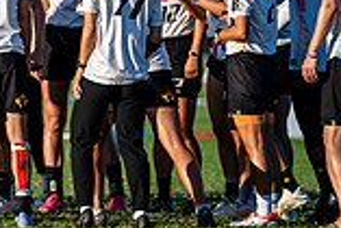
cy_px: 40
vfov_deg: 1.8
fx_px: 7338
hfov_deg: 2.7
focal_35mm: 774
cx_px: -67
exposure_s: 1/1250
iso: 140
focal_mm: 210
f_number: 3.2
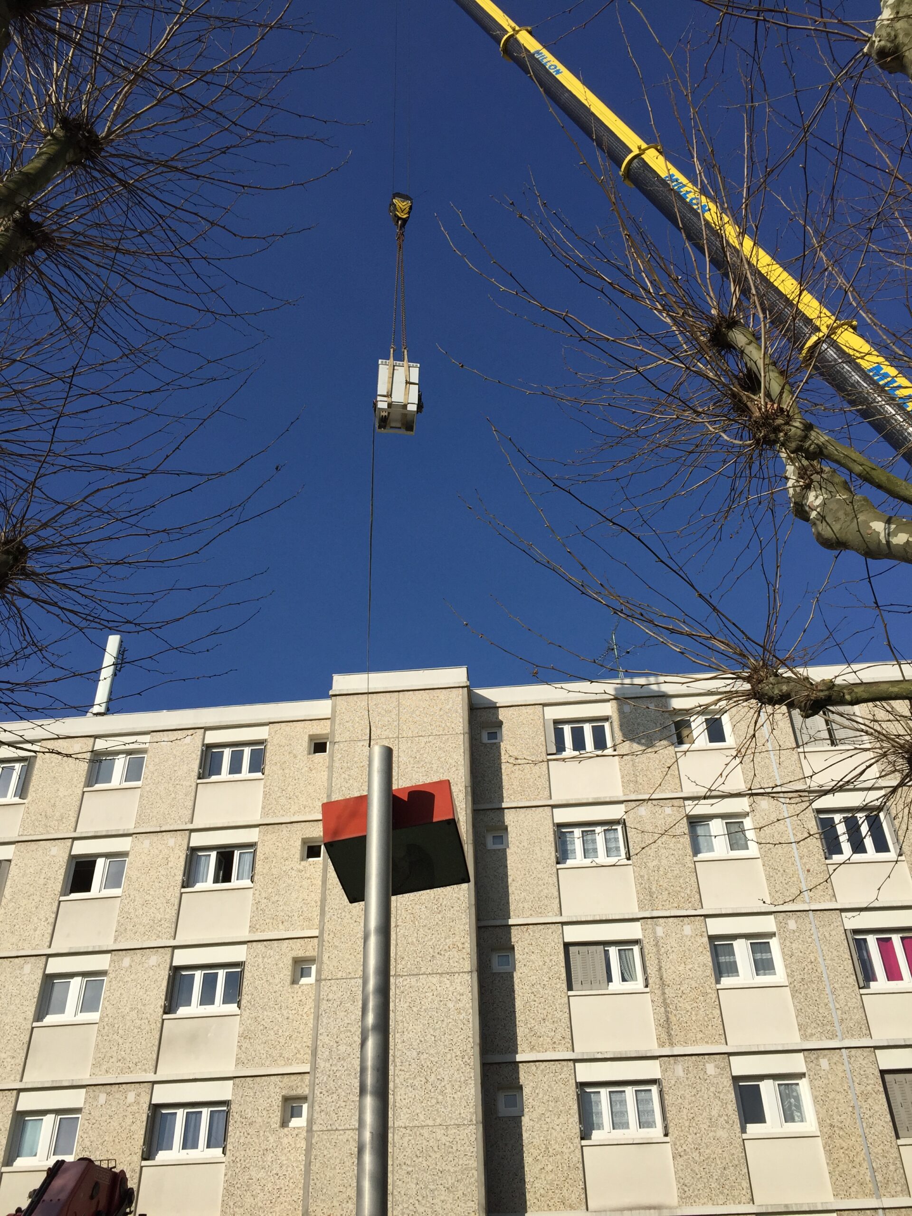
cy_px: 608
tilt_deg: +36.4
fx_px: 1019
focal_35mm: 29
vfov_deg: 61.7
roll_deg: +0.4
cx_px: 456
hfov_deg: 48.2
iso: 32
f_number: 2.2
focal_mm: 4.15
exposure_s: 1/3300
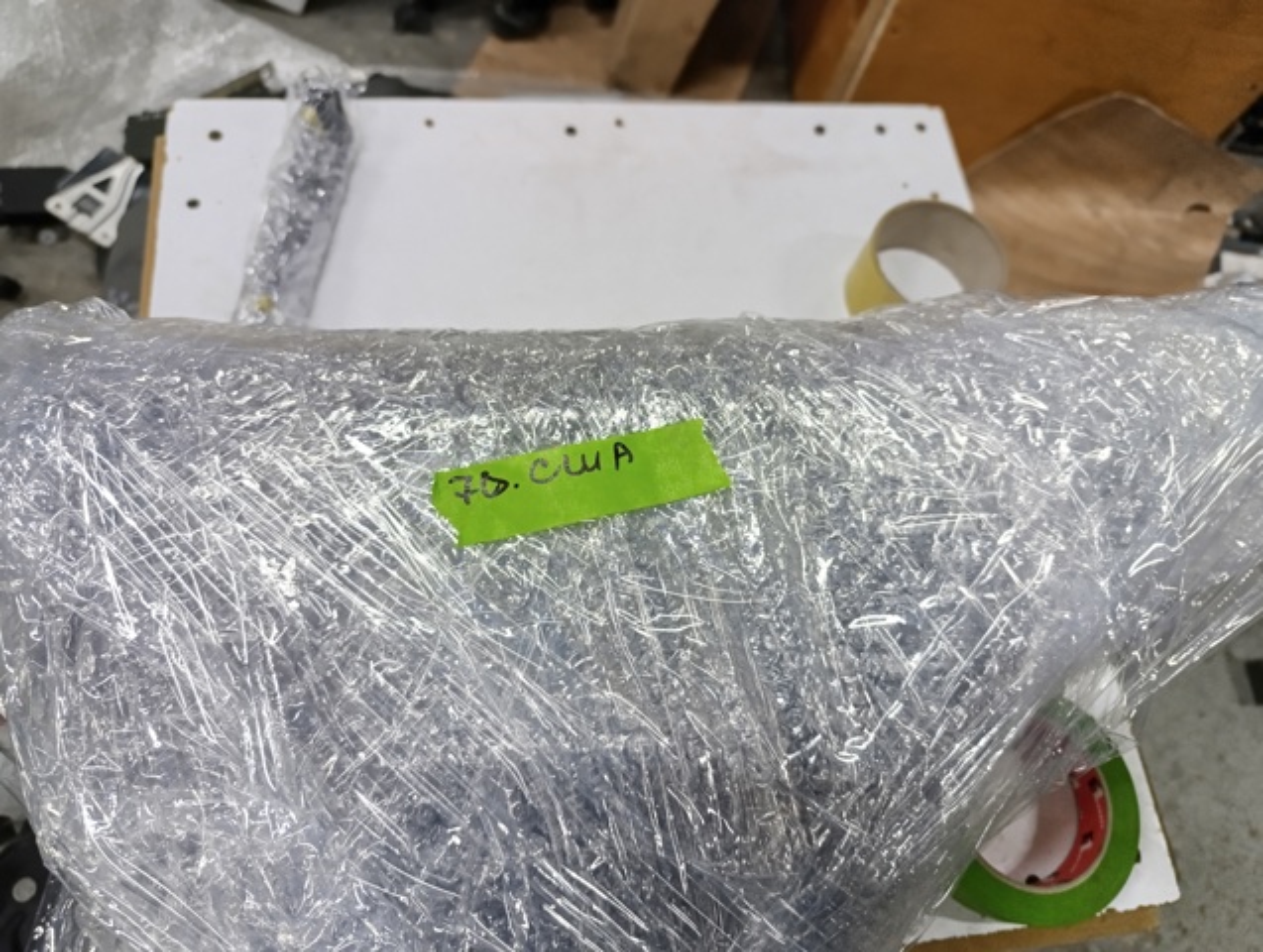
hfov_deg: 73.8
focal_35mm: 23
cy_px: 476
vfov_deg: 59.0
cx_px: 632
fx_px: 841
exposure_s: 1/50
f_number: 1.6
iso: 640
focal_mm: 6.14
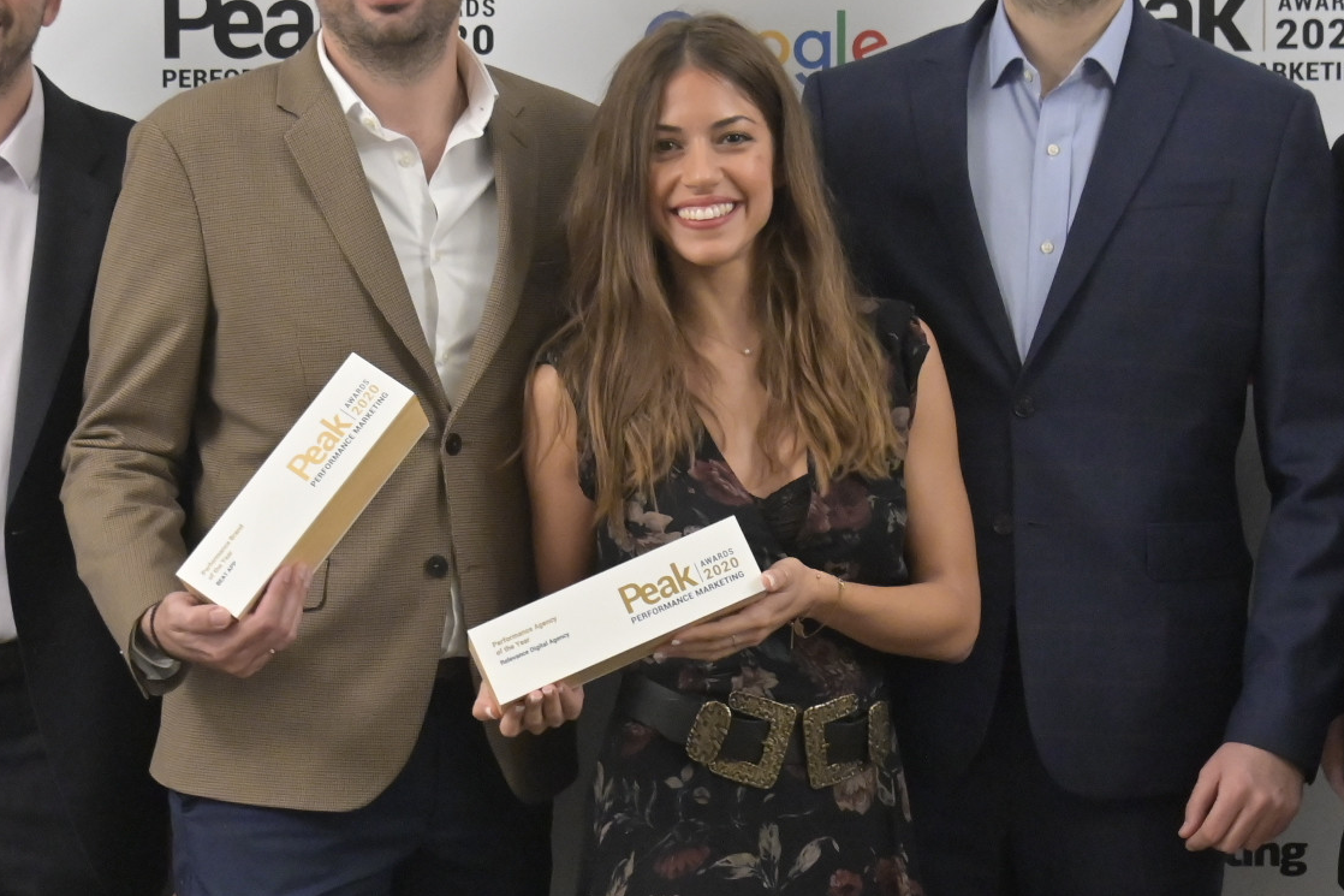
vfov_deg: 14.9
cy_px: 427
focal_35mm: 92
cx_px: 535
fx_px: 3434
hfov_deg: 22.1
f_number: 4
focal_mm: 34
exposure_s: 1/160
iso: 4000
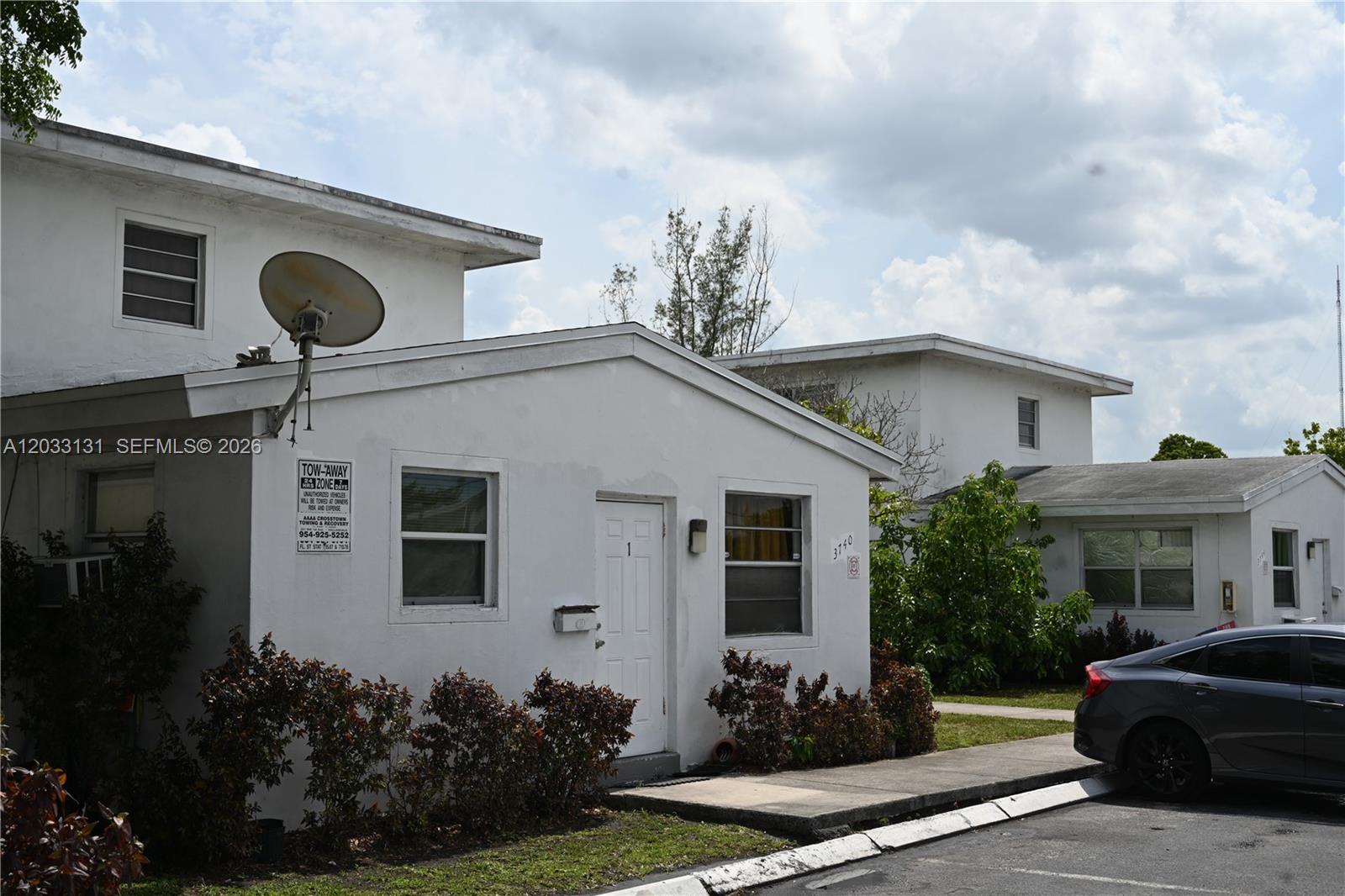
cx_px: 672
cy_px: 448
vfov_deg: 32.6
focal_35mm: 41
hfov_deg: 47.4
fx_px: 1531
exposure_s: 1/500
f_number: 8
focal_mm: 41
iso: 100
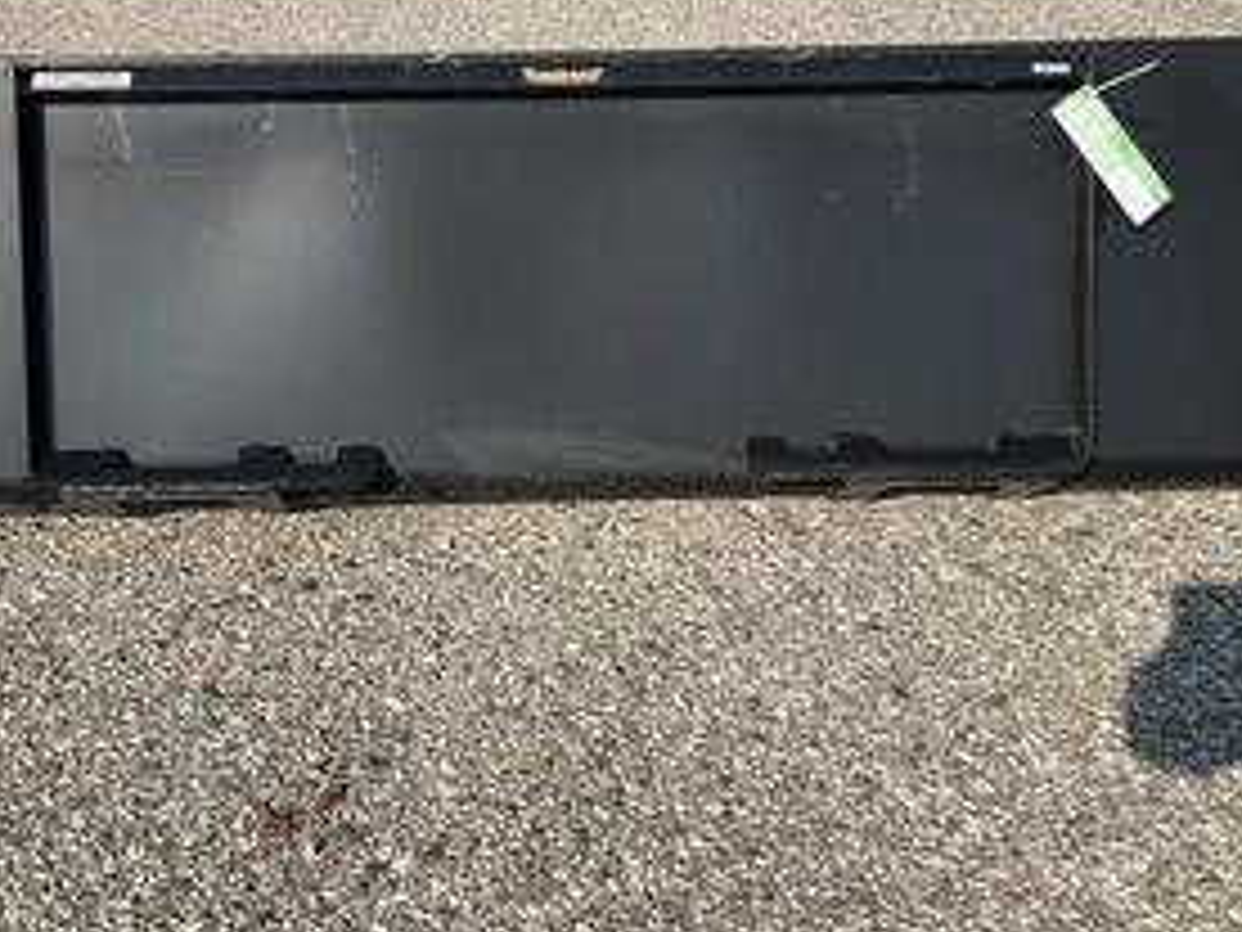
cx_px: 526
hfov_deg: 44.7
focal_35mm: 42
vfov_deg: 34.1
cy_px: 320
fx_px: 1507
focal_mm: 3
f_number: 1.8
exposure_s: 1/1626
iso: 25
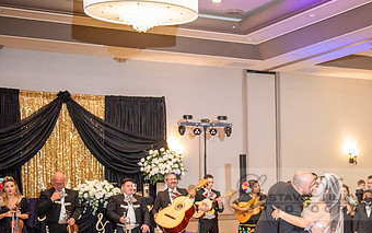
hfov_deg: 27.5
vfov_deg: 17.7
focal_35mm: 73
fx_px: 741
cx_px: 314
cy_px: 194
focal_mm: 42
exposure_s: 1/125
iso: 1600
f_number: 2.8
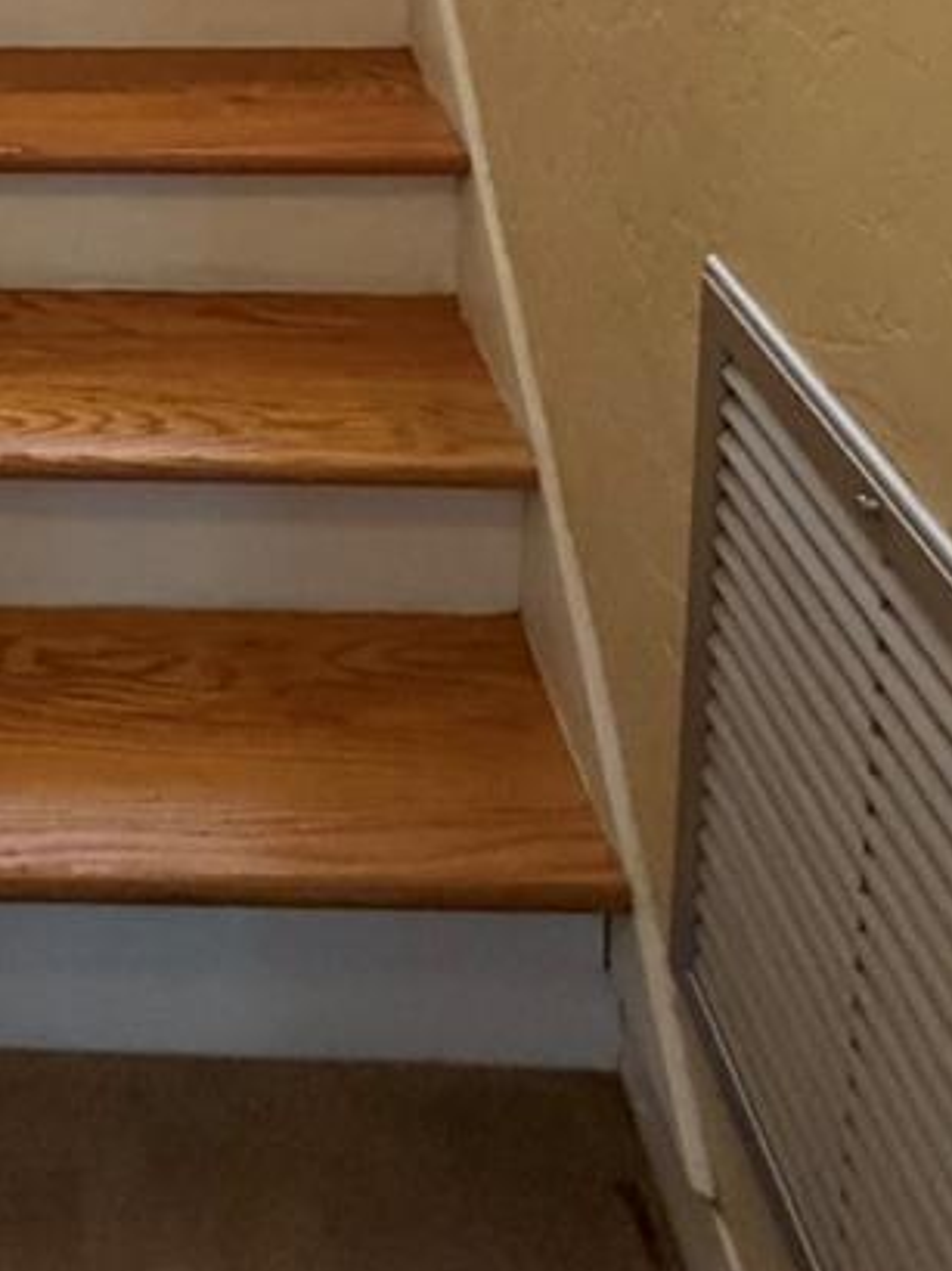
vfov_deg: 34.2
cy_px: -341
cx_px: 3
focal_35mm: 41
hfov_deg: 32.3
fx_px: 1505
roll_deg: -0.7
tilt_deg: -6.9
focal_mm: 2.22
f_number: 2.2
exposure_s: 1/60
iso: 400
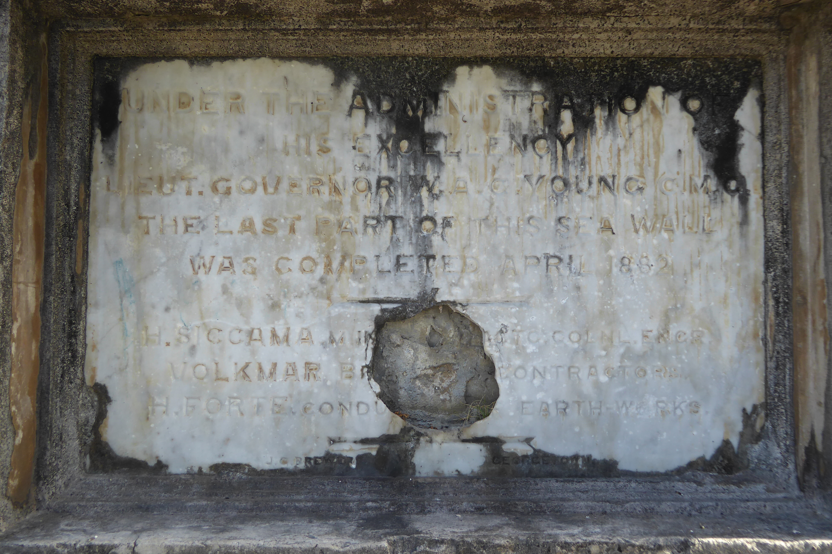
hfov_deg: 55.8
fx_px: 786
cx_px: 425
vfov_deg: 38.9
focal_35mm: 34
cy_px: 282
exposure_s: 1/160
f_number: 3.5
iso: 80
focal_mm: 5.4
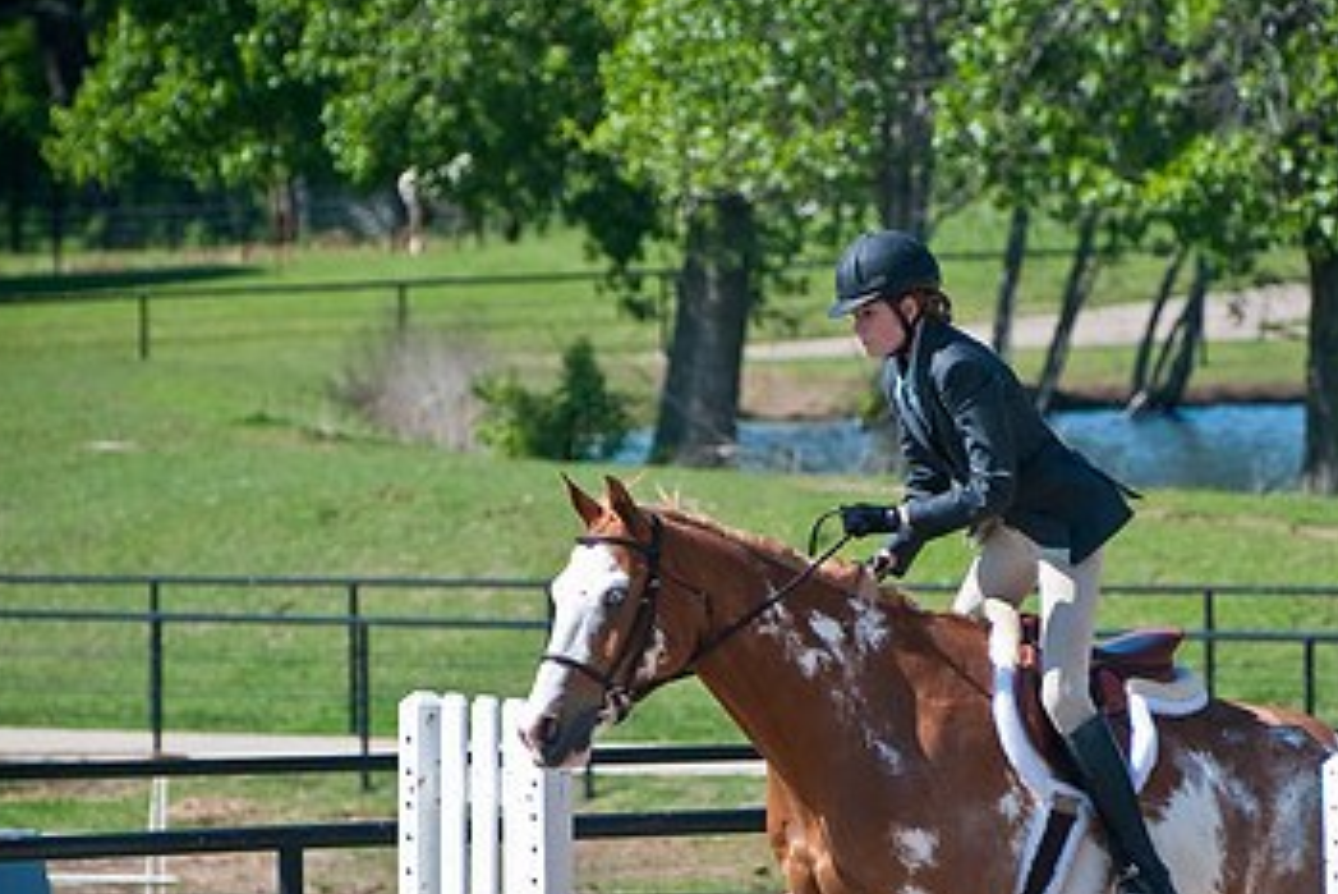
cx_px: 805
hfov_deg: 4.1
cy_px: 706
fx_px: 18553
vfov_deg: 2.8
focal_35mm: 499
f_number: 5.3
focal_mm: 200
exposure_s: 1/800
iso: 200
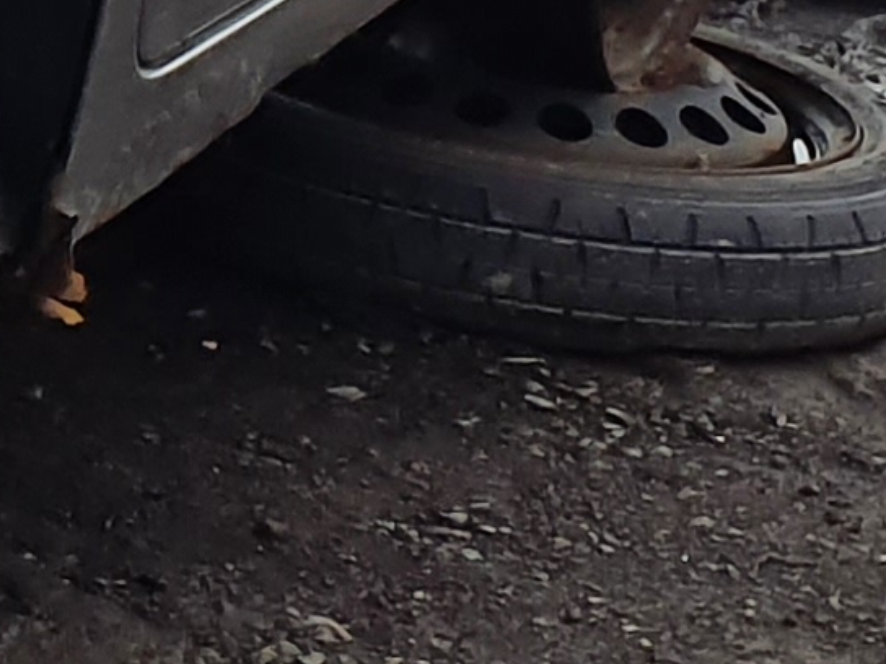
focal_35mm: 205
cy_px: -612
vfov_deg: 7.0
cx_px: -1691
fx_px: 5247
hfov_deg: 8.3
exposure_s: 1/814
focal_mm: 3.58
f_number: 1.9
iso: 40
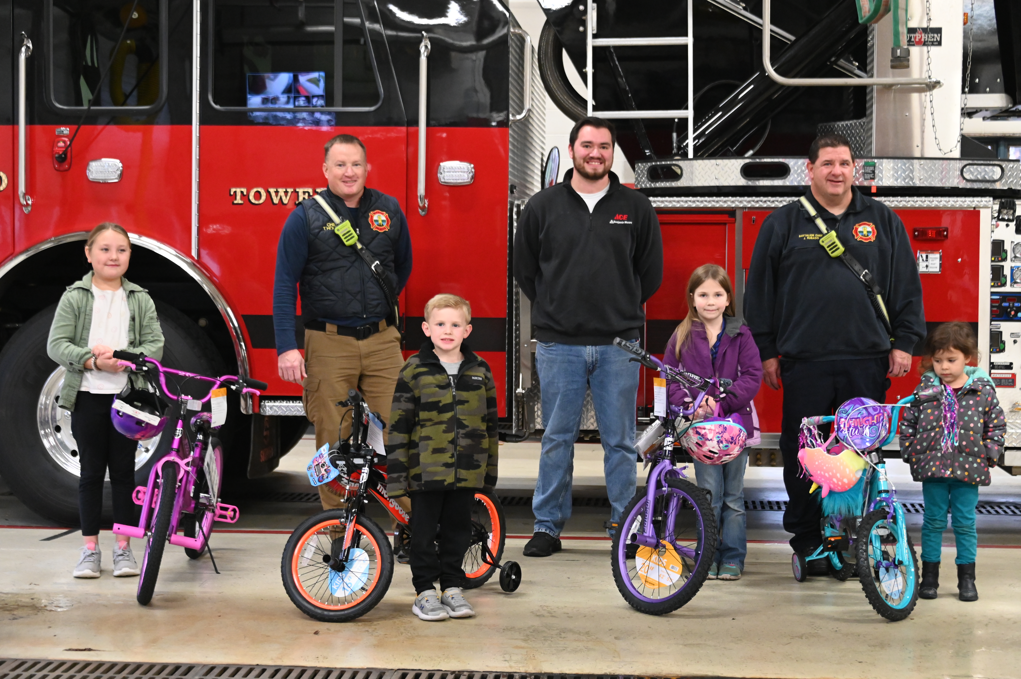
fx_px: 1842
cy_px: 340
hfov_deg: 31.0
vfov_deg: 20.9
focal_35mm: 65
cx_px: 510
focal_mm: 65
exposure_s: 1/60
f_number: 4.8
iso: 6400
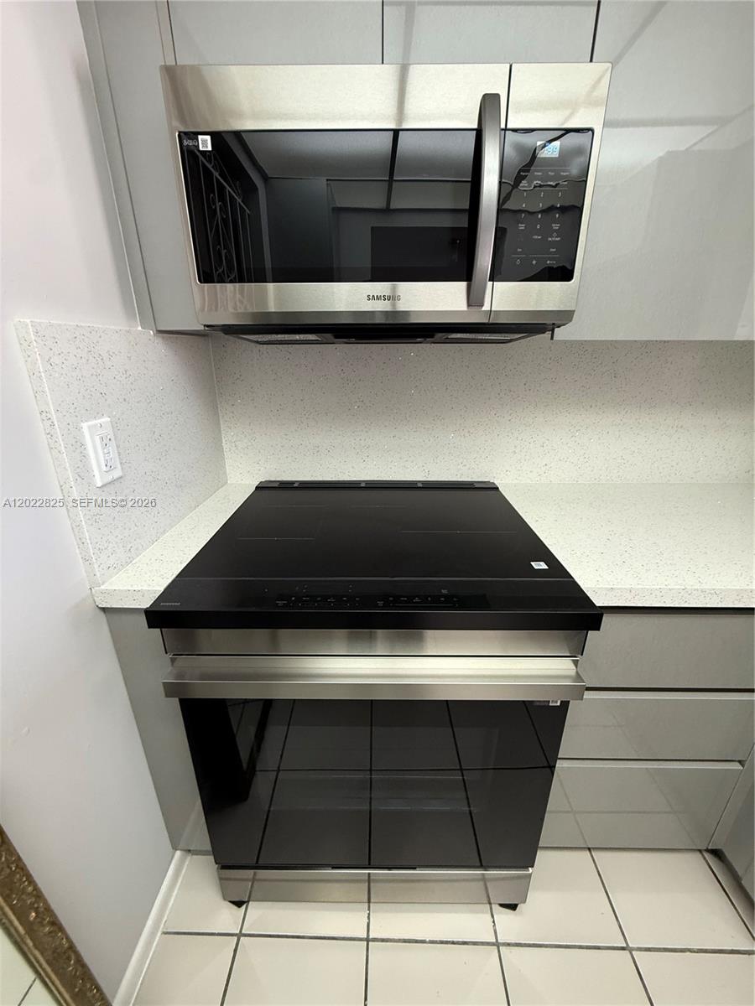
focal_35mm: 14
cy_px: 503
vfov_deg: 102.1
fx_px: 407
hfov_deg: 85.7
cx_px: 378
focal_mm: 2.22
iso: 400
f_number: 2.2
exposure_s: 1/60
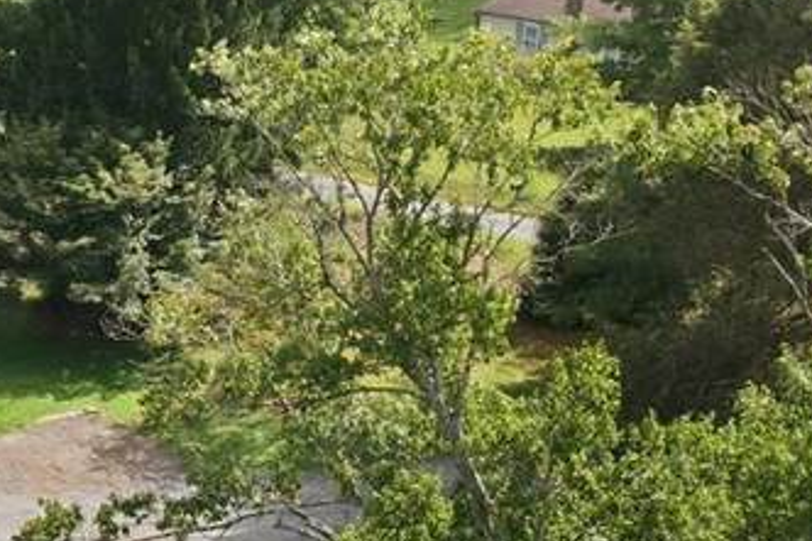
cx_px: -560
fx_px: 2435
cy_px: 464
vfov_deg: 12.6
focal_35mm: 108
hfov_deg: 16.4
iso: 250
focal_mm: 14.4
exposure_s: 1/1250
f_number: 2.8
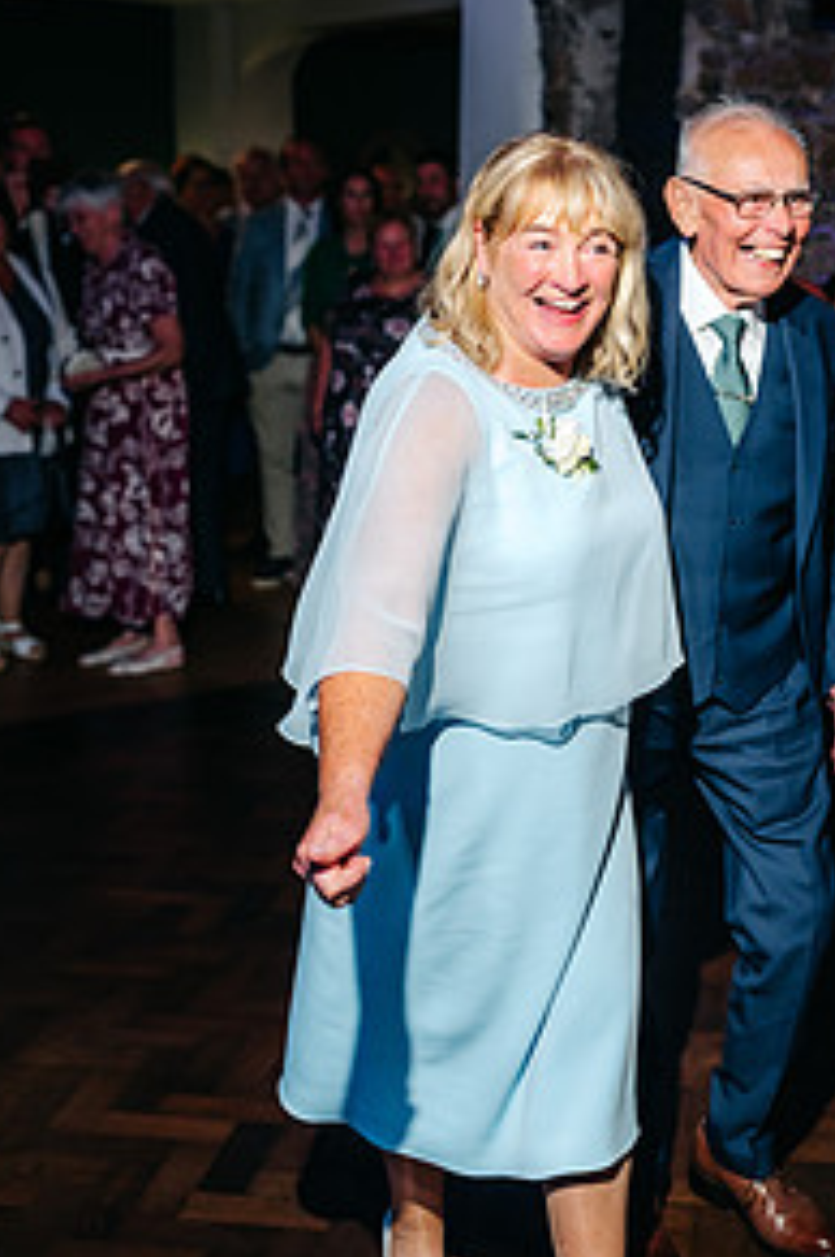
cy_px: 478
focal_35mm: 54
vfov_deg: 36.7
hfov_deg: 24.8
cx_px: 581
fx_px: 1883
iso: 400
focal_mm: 35
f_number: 2.2
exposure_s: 1/200
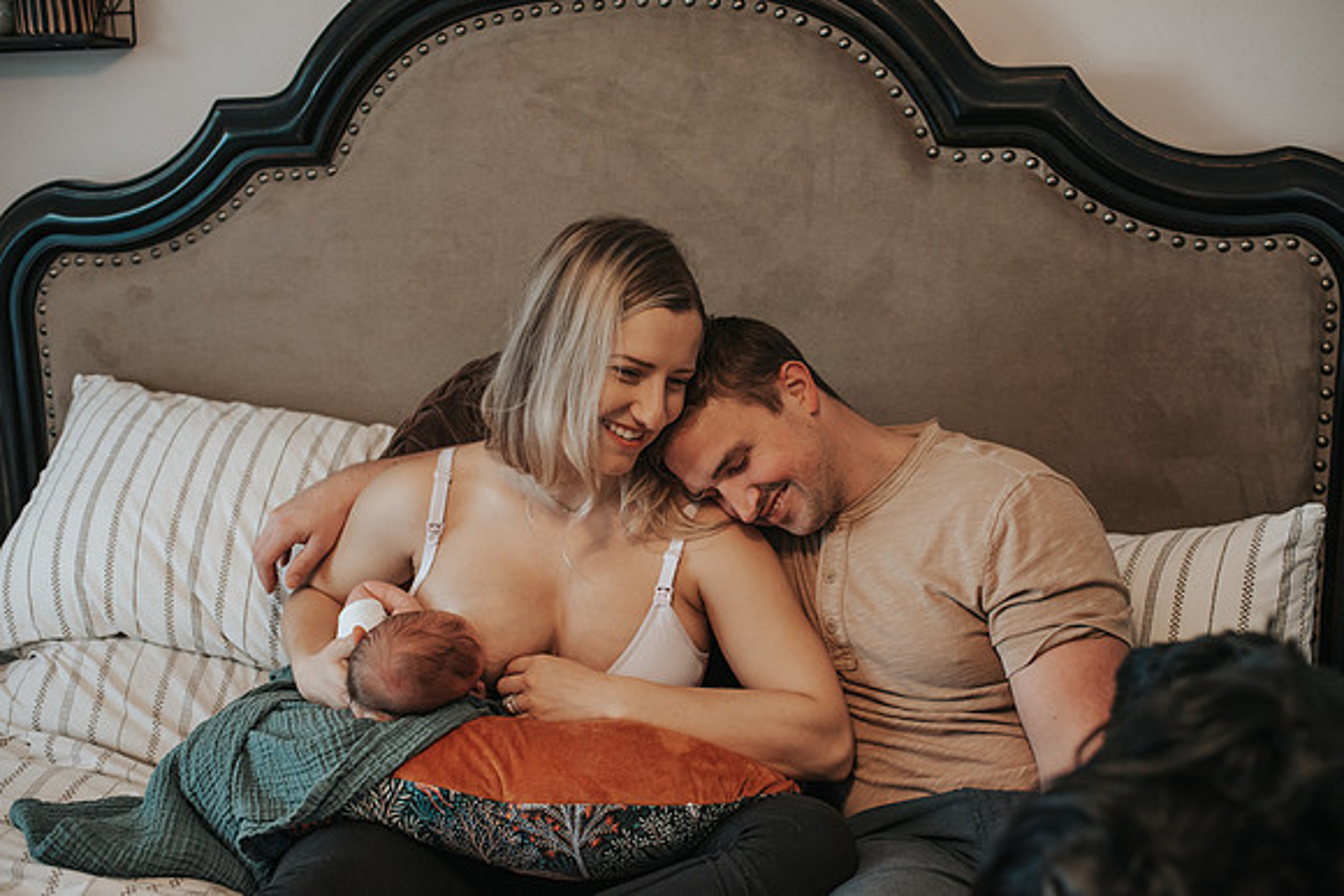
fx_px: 1349
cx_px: 672
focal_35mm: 36
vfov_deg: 36.8
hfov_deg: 53.0
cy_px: 448
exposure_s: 1/250
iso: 1000
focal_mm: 35
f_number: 2.8
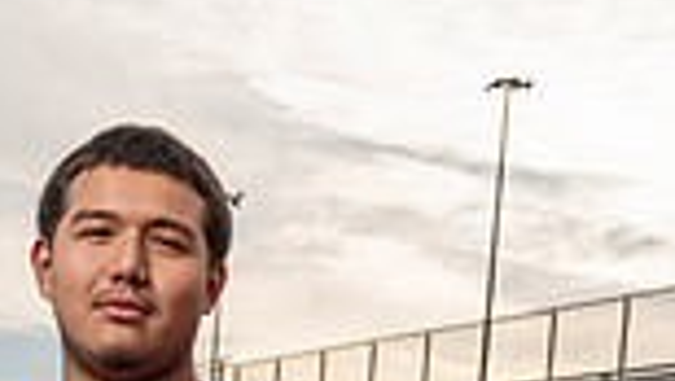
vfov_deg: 9.4
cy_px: 915
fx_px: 2078
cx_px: 188
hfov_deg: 18.4
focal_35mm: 116
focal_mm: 38
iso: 100
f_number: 8
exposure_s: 1/200
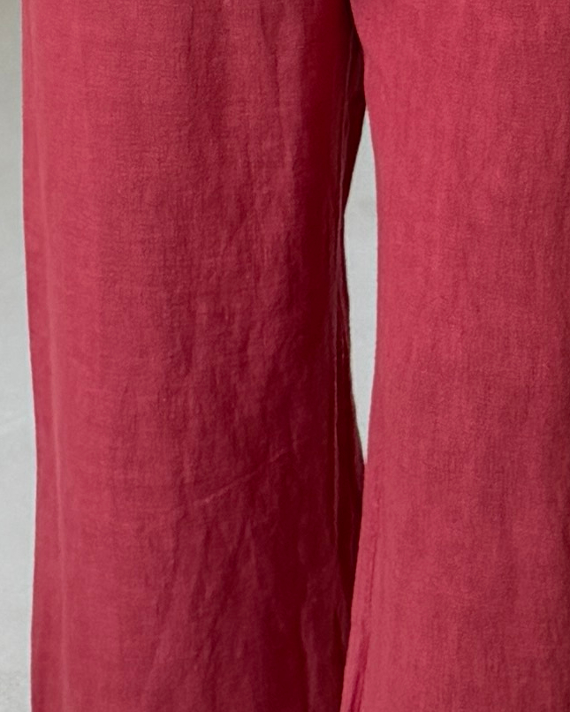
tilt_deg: -14.3
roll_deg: -0.4
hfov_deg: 9.3
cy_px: -743
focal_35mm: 166
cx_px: 69
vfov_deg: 10.6
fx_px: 3500
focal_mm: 6.76
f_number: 1.78
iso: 80
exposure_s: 1/121
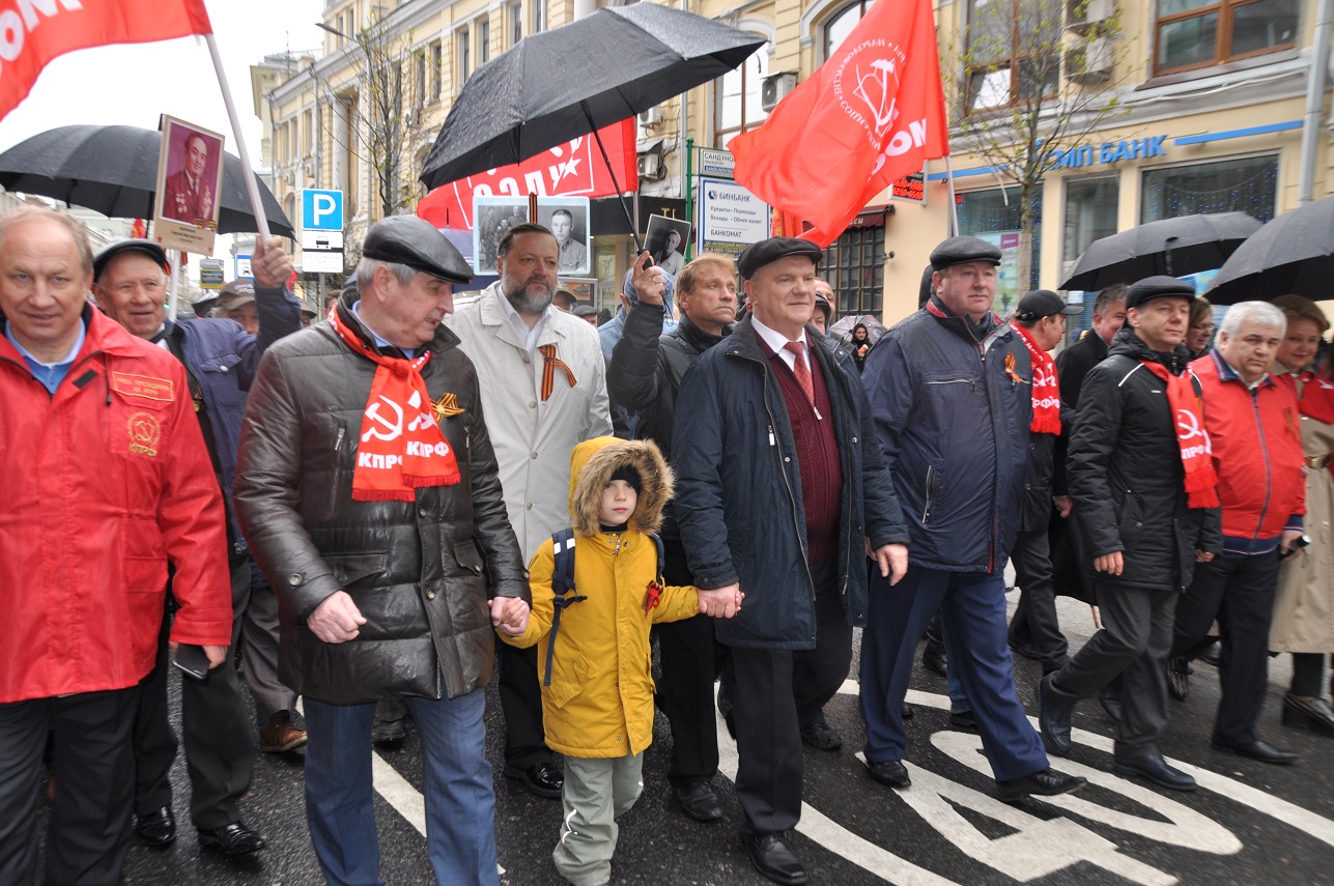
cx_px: 667
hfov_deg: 57.3
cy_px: 443
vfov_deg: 39.9
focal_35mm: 33
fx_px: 1221
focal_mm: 22
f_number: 3.8
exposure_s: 1/200
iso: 200
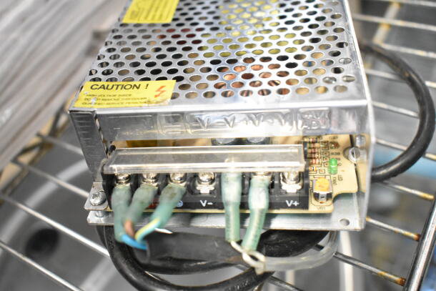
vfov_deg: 33.0
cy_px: 146
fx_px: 491
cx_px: 218
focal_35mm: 40
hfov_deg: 47.9
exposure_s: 1/40
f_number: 4
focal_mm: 27
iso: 5000
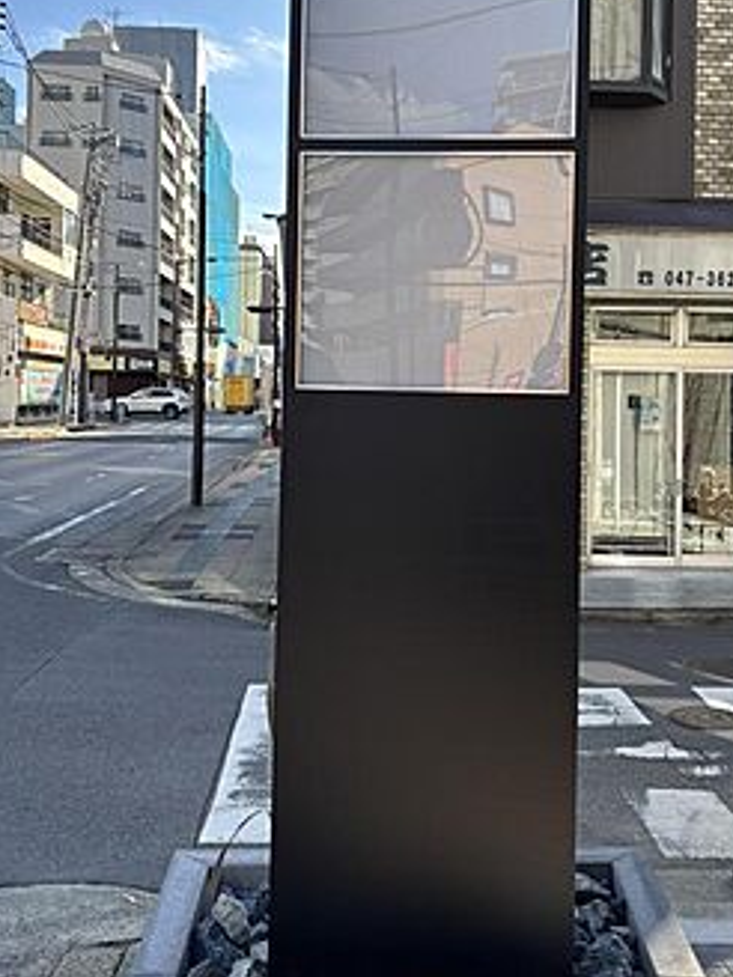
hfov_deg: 37.7
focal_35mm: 38
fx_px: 1073
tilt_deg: +1.2
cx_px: 408
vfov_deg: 48.6
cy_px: 384
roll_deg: -1.5
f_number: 1.6
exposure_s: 1/732
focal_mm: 5.96
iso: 50
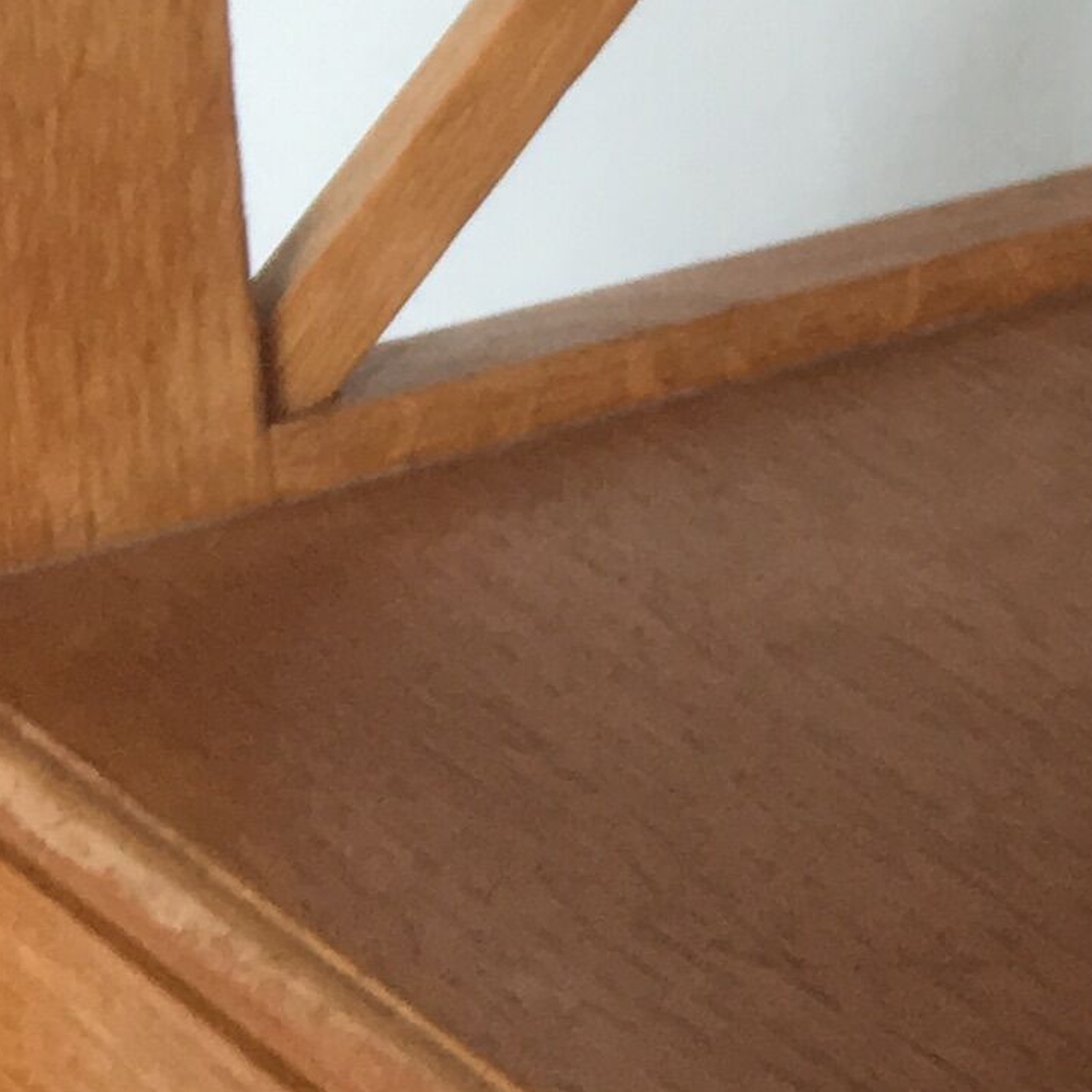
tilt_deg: -11.9
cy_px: -452
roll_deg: -0.1
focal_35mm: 143
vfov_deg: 11.8
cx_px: 2625
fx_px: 5104
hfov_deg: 10.5
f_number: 2.2
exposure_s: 1/100
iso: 40
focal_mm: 4.15
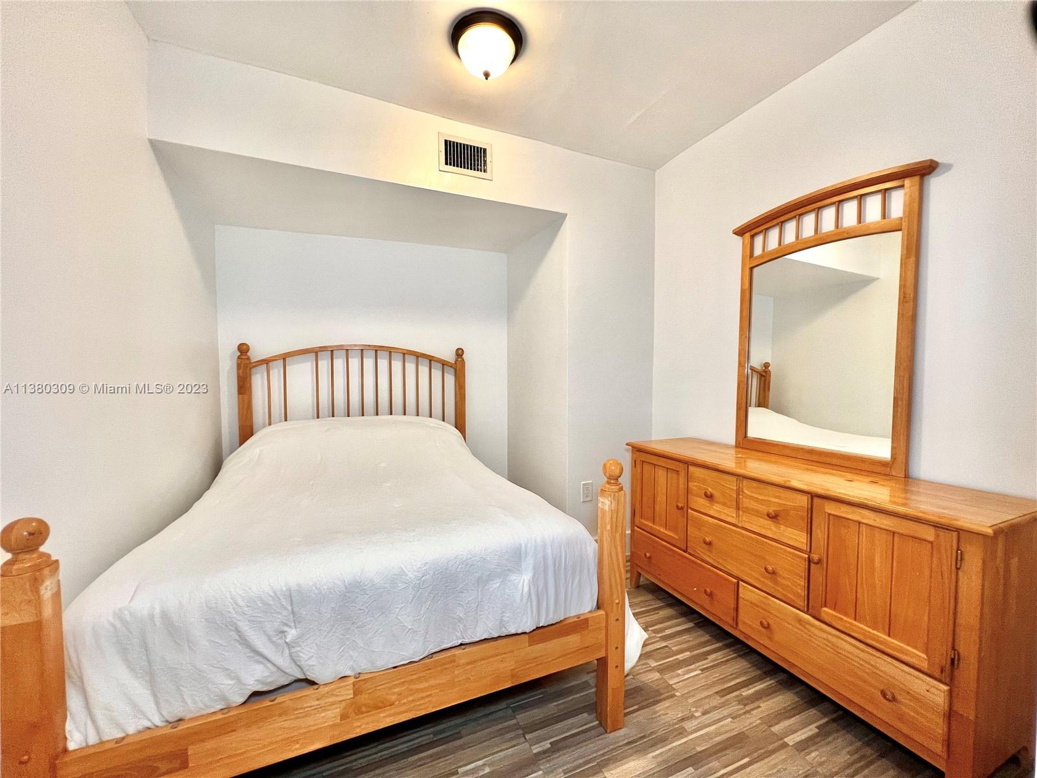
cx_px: 518
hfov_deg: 106.2
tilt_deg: -1.9
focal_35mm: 13
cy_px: 389
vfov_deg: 89.9
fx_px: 389
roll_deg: -0.3
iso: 125
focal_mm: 1.57
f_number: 1.8
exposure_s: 1/60
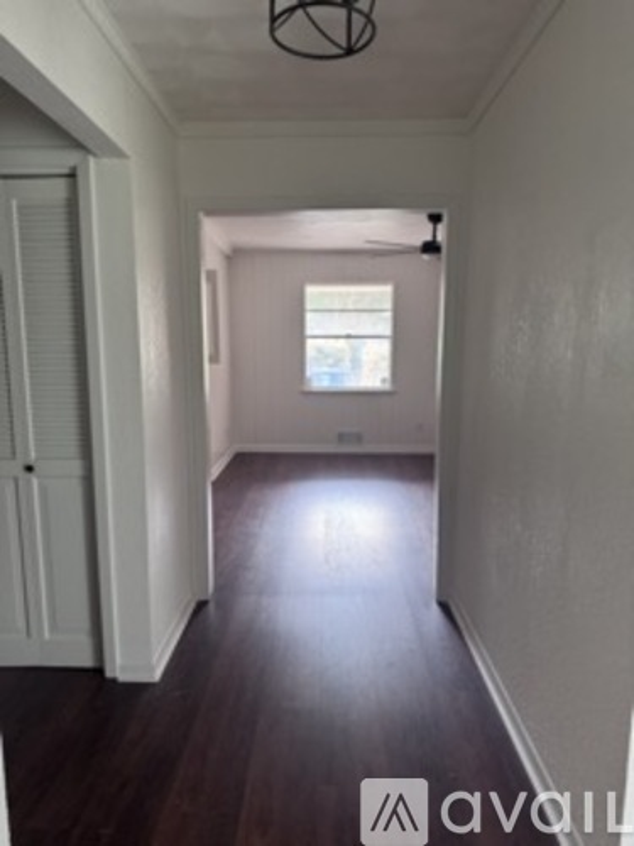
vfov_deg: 71.6
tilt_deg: -7.7
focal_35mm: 24
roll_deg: +0.7
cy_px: 423
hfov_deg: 56.8
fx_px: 586
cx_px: 317
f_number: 1.78
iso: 200
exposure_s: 1/84
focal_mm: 6.76
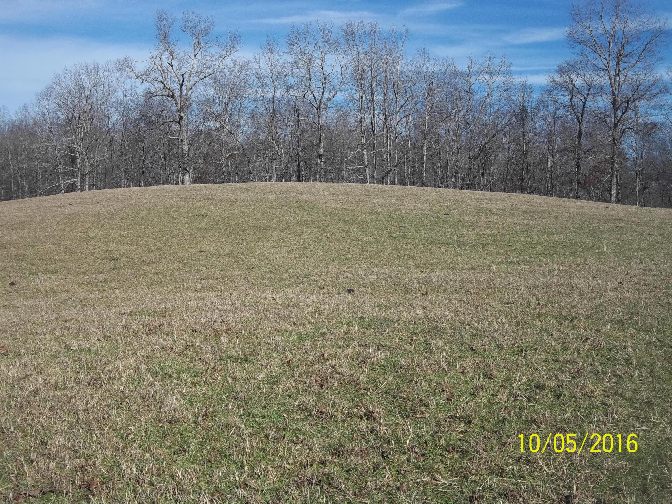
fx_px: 854
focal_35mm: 44
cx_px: 336
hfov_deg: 42.9
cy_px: 252
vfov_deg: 32.9
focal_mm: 7.8
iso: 80
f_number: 11.3
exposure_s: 1/160
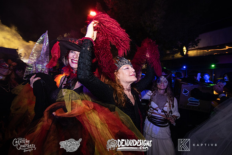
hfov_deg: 104.2
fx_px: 90
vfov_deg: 81.2
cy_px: 78
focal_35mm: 14
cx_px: 116
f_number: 3.5
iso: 2000
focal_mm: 14
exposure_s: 1/80
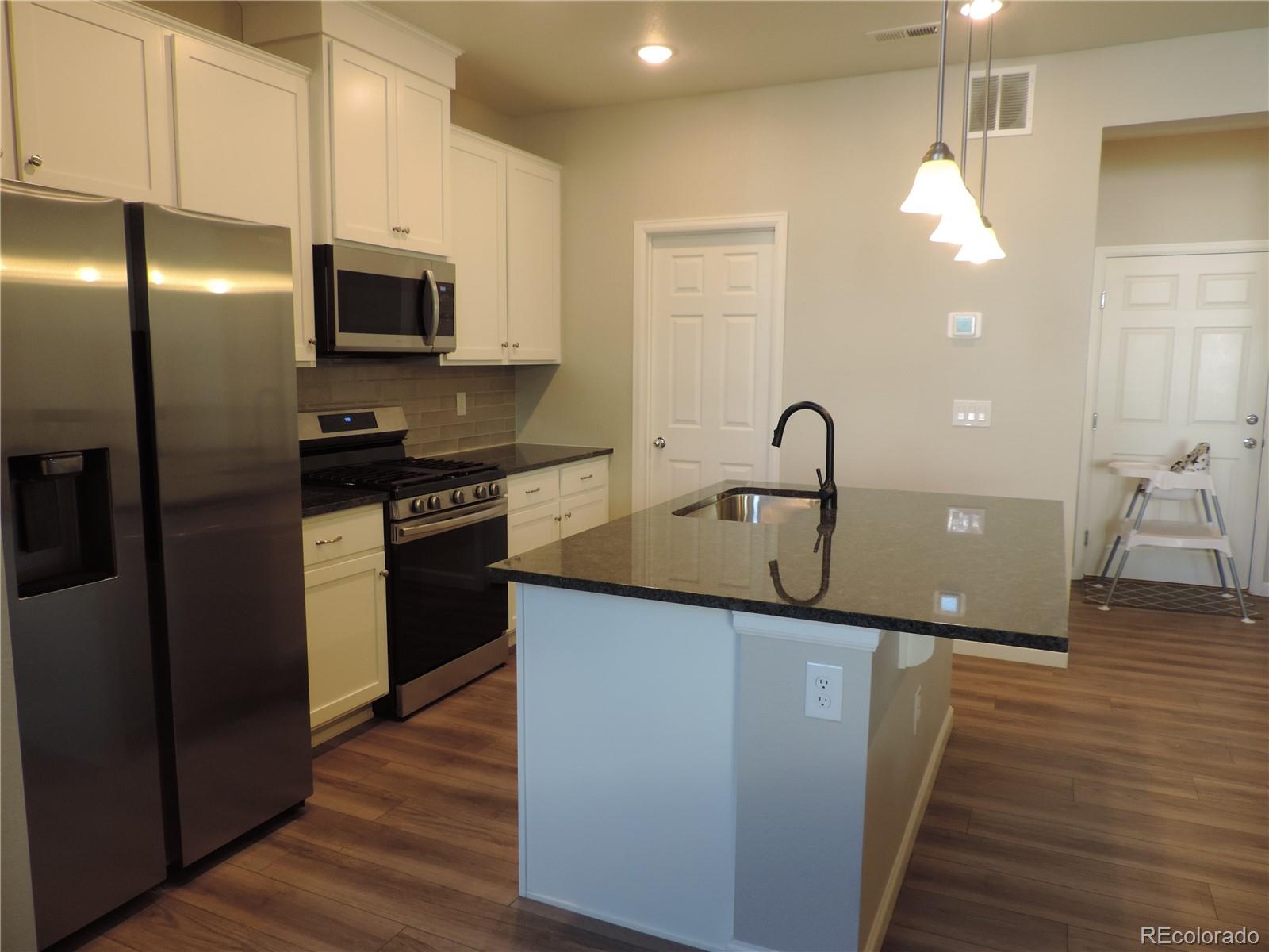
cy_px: 476
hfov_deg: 71.6
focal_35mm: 24
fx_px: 880
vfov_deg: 56.8
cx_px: 634
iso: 140
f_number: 3
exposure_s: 1/30
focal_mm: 4.3
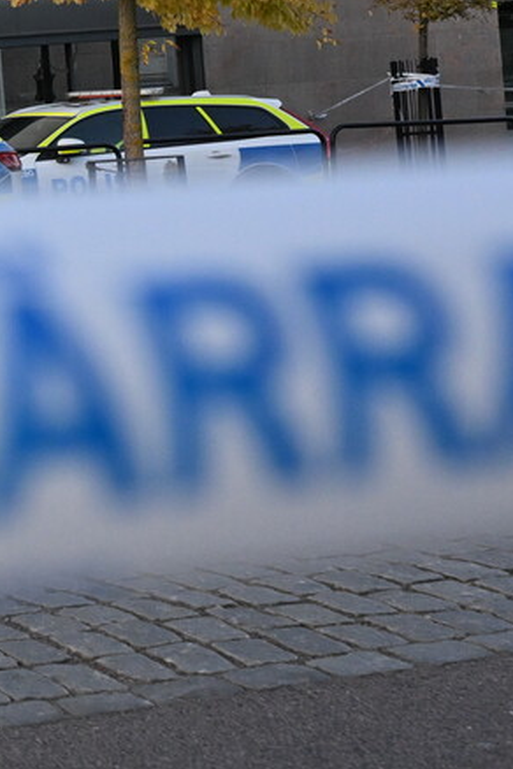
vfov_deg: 15.8
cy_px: 104
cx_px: -794
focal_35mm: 128
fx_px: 2736
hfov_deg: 9.4
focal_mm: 35
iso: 2000
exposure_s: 1/1000
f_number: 5.6
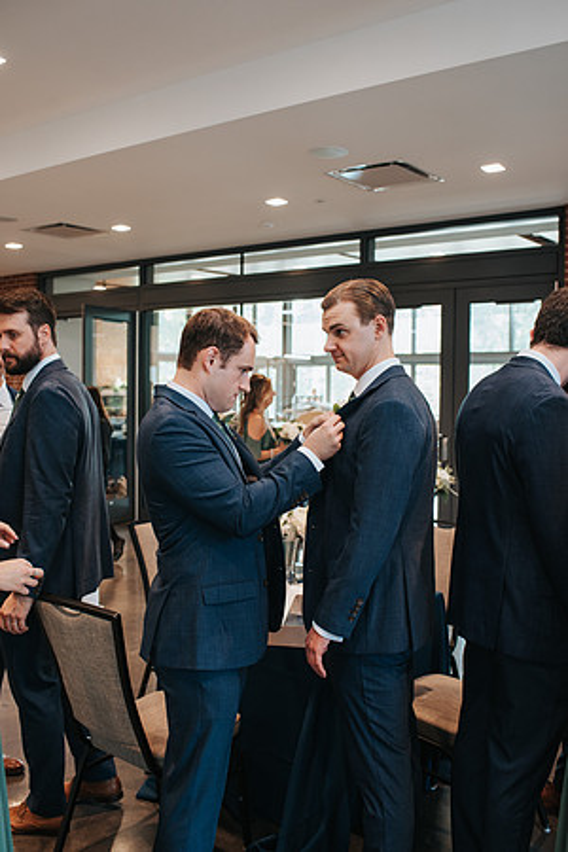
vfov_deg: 54.4
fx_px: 828
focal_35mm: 35
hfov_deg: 37.9
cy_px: 426
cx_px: 284
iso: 1000
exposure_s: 1/160
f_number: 4
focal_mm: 35
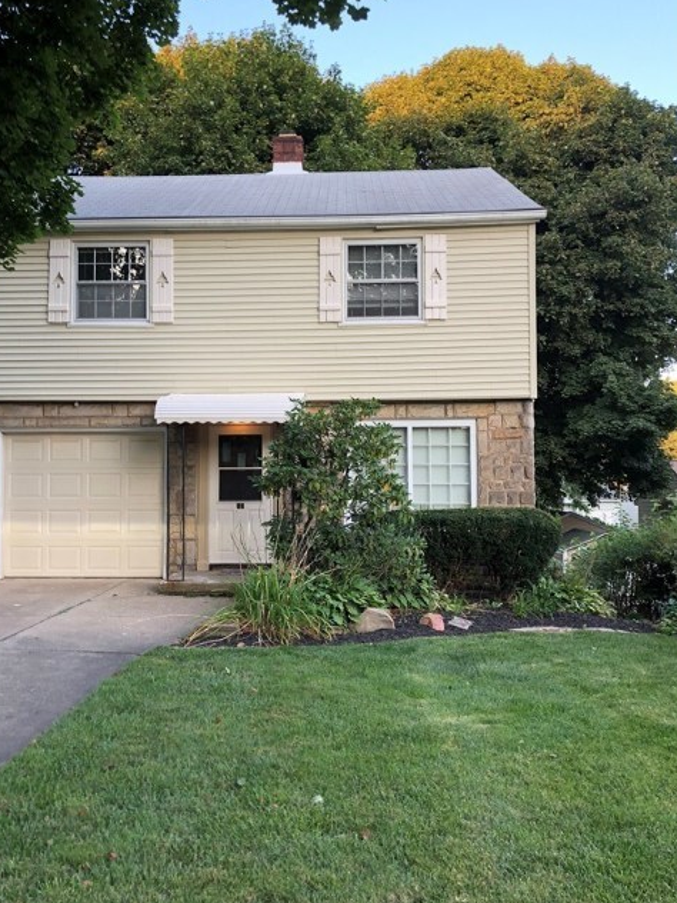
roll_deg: +1.5
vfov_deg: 54.0
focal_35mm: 34
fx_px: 887
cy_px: 450
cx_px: 280
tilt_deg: +2.6
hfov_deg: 41.6
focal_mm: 3.99
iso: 40
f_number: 1.8
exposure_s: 1/120
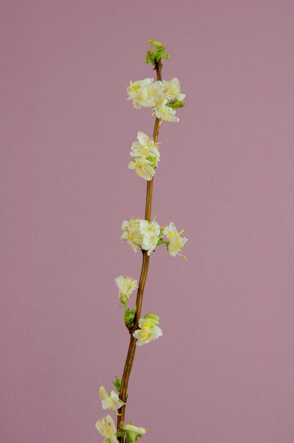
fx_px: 1566
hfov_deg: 10.7
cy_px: 222
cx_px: 147
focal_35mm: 128
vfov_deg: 16.1
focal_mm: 85
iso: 400
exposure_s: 1/100
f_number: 11
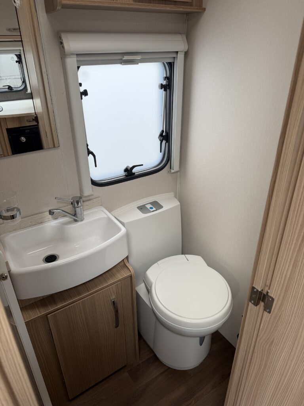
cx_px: 152
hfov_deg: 56.8
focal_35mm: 24
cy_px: 203
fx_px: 281
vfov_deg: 71.6
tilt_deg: -27.4
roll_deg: +2.3
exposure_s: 1/133
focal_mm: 6.76
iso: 50
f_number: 1.78
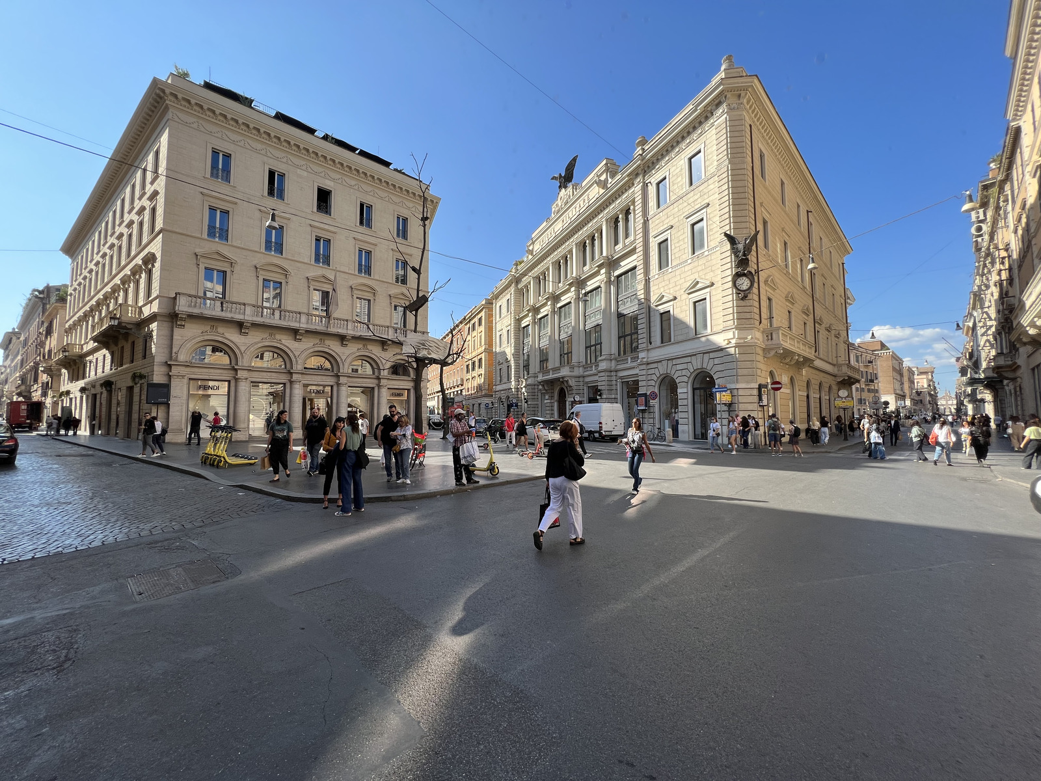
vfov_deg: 89.9
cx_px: 520
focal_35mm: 13
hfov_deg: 106.2
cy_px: 390
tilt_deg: +3.9
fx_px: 391
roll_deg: +0.5
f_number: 1.8
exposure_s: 1/867
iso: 32
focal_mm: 1.57
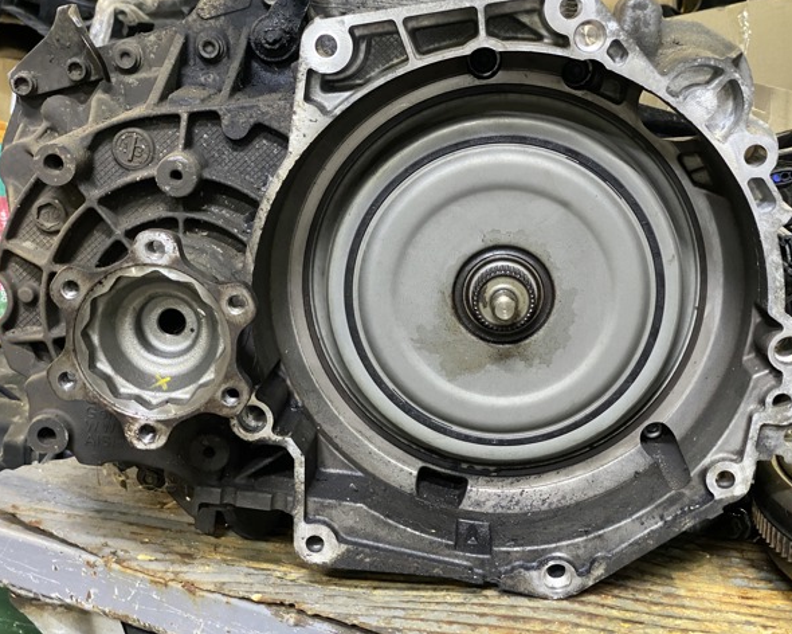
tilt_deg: -14.6
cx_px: 403
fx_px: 1289
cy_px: 314
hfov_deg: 34.1
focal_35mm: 55
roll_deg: -0.8
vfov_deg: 27.6
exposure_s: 1/17
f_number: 2
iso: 400
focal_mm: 6
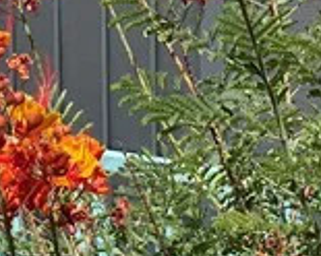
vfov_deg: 8.4
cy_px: -128
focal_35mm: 180
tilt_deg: -6.3
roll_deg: +1.7
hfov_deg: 10.6
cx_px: -35
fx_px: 1710
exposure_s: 1/2433
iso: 20
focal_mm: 3.99
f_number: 1.8
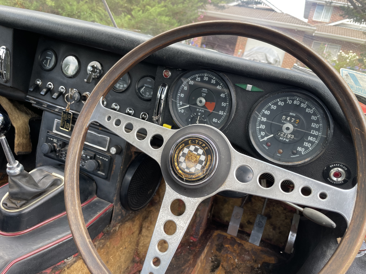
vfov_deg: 53.1
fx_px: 275
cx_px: 183
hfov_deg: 67.3
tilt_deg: -15.1
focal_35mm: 26
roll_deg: -12.3
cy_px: 137
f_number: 1.6
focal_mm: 4.2
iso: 40
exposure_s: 1/121
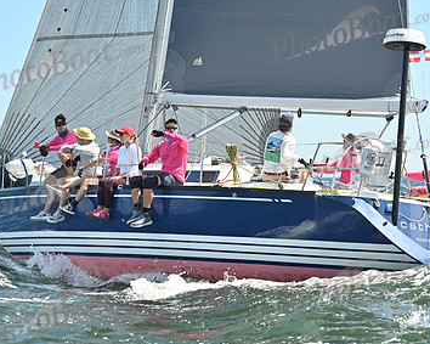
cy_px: 111
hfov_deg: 16.0
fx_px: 1527
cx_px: 209
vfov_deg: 12.8
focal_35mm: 120
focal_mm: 78
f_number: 5.6
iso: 250
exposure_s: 1/1250
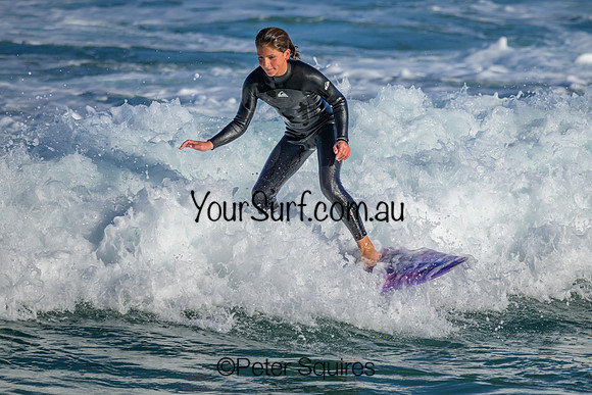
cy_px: 178
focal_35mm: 880
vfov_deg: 1.6
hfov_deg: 2.3
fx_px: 14466
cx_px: 325
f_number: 8
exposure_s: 1/2000
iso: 180
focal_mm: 800
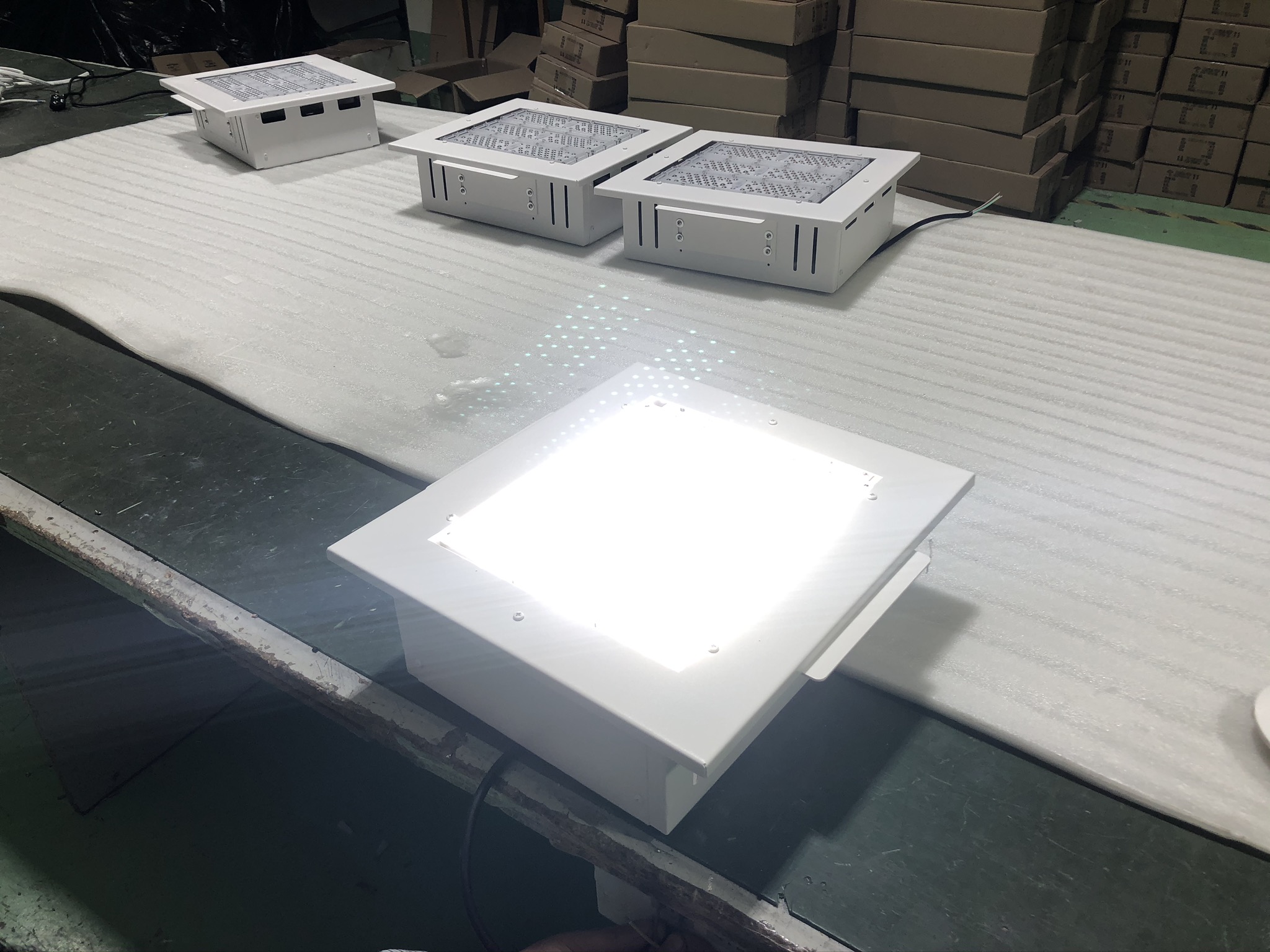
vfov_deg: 49.7
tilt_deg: -33.2
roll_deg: +2.5
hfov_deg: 63.4
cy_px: 476
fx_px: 1027
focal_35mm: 28
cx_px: 635
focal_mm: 3.99
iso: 40
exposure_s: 1/100
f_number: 1.8
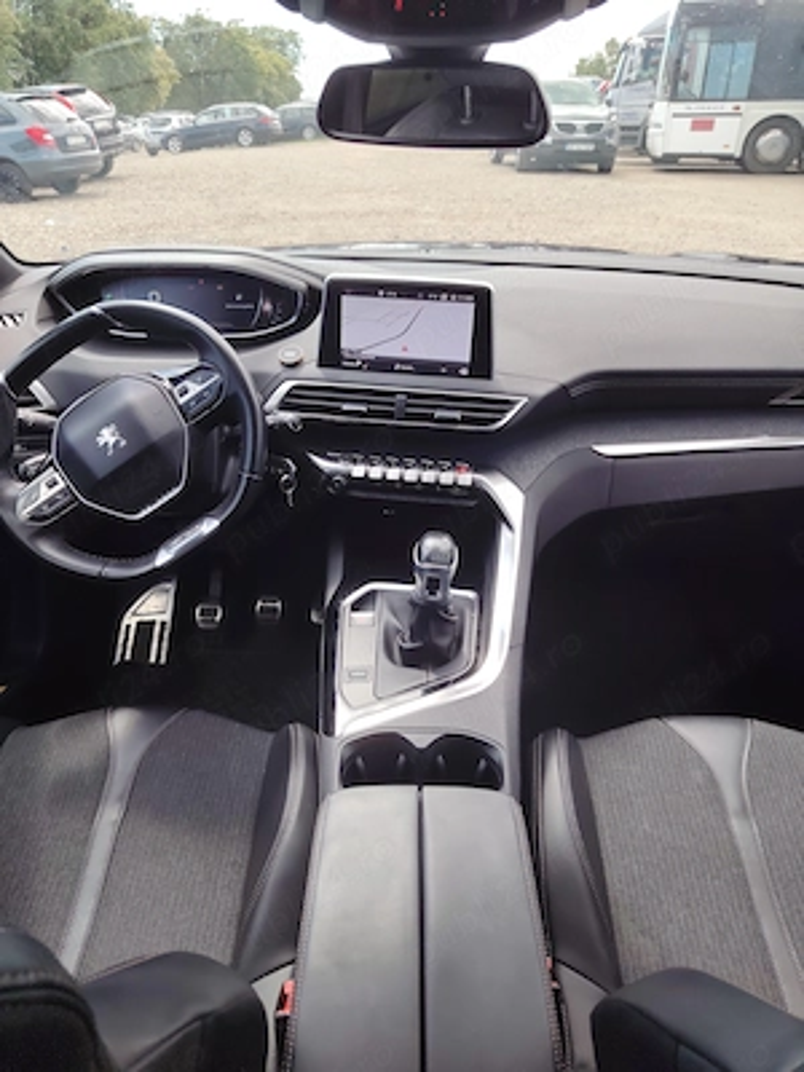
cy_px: 536
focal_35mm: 24
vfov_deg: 71.6
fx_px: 743
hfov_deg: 56.8
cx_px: 402
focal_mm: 5.25
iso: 572
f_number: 1.75
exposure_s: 1/900
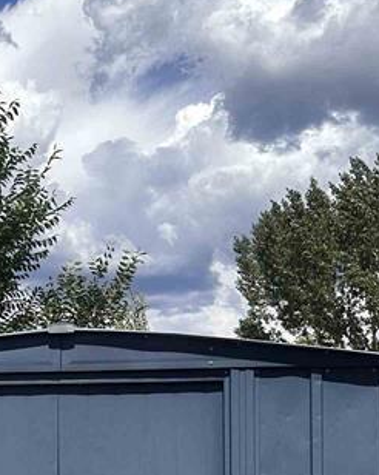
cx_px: -182
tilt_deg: +2.6
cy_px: 449
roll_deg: -0.3
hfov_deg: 17.7
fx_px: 1095
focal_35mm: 78
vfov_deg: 23.6
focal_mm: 6.86
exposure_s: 1/5848
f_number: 1.78
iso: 80
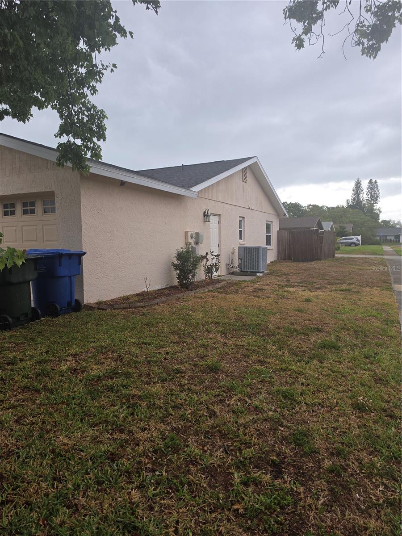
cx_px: 201
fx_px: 356
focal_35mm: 23
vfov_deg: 73.9
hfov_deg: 58.9
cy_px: 268
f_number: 1.4
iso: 12
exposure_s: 1/120
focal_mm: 6.5
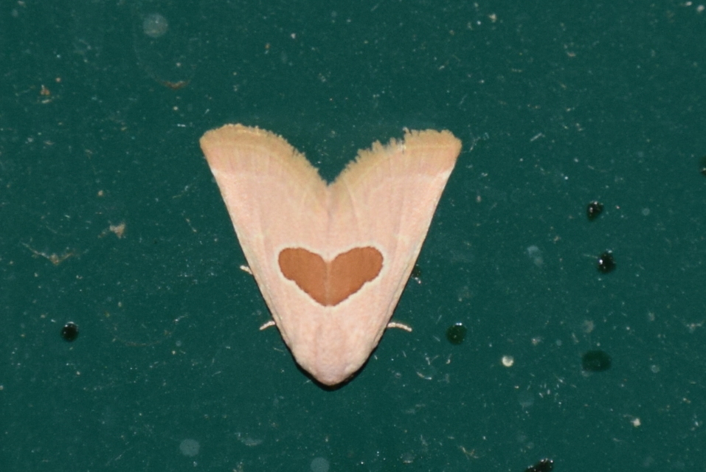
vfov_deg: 6.6
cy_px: 236
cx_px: 353
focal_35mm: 210
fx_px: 4122
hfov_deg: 9.8
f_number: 5.6
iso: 320
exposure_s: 1/60
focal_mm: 140
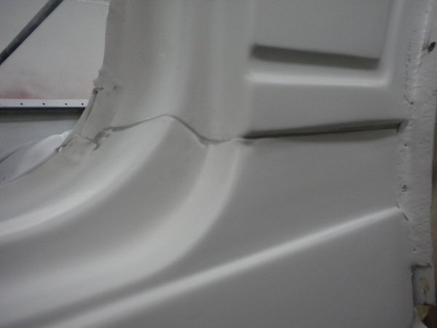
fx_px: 442
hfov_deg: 52.6
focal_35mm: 35
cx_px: 218
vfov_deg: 40.7
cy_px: 164
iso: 400
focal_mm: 6.3
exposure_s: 1/434
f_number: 3.1
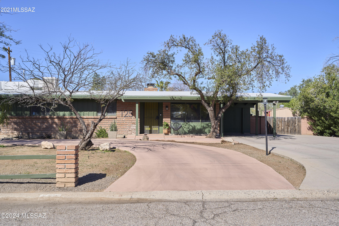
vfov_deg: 37.8
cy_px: 113
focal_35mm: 35
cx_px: 170
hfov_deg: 54.4
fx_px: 330
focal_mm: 35
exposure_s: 1/400
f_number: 5.6
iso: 100
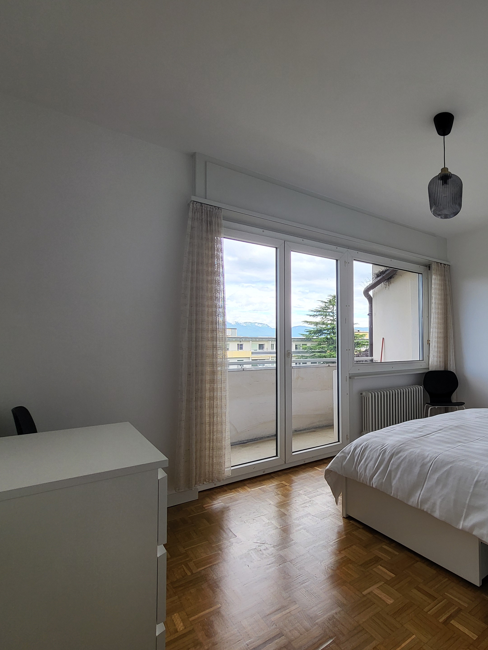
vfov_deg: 87.7
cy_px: 336
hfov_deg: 63.7
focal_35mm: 18
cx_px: 408
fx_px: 338
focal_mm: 1.74
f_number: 2.2
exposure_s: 1/100
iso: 50
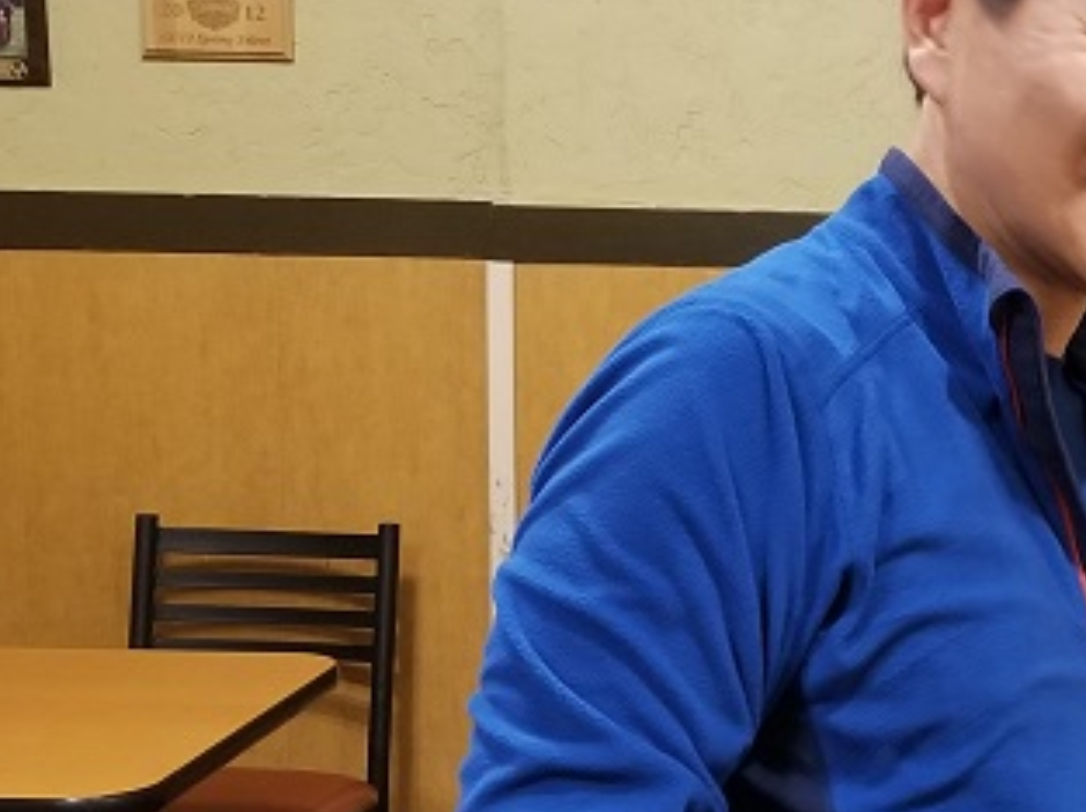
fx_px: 2476
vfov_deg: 18.6
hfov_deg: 23.1
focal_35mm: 79
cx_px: 1221
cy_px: 493
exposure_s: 1/15
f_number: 1.7
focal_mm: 4.3
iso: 200
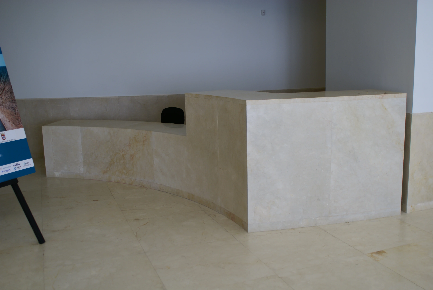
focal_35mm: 36
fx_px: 434
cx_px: 216
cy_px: 145
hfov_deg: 53.1
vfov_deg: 37.0
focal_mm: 24
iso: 100
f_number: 2.5
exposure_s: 1/50
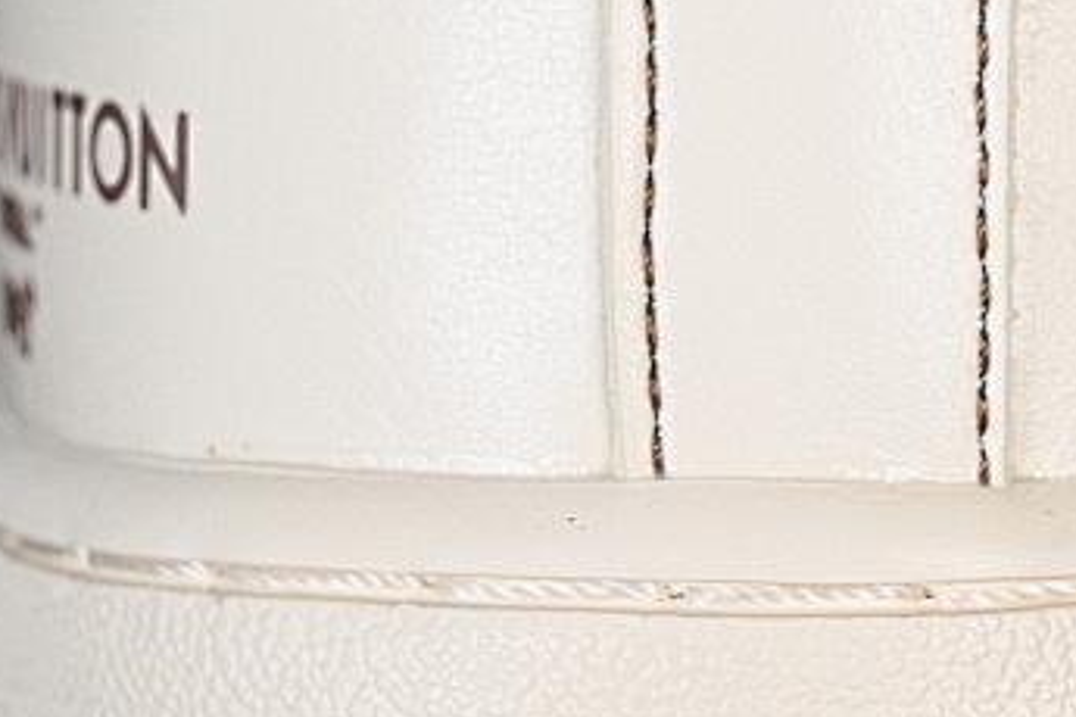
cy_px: 9
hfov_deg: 8.7
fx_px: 7023
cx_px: 814
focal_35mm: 235
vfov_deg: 5.8
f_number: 7.1
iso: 160
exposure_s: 1/80
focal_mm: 50
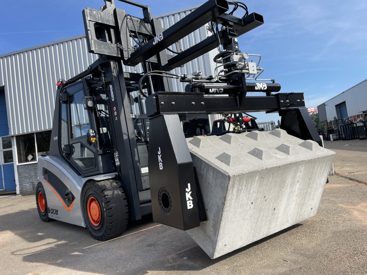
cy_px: 138
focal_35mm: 26
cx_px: 184
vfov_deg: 53.1
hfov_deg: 67.3
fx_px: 276
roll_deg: +7.7
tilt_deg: +2.8
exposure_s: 1/2304
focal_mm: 4.2
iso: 32
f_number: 1.6
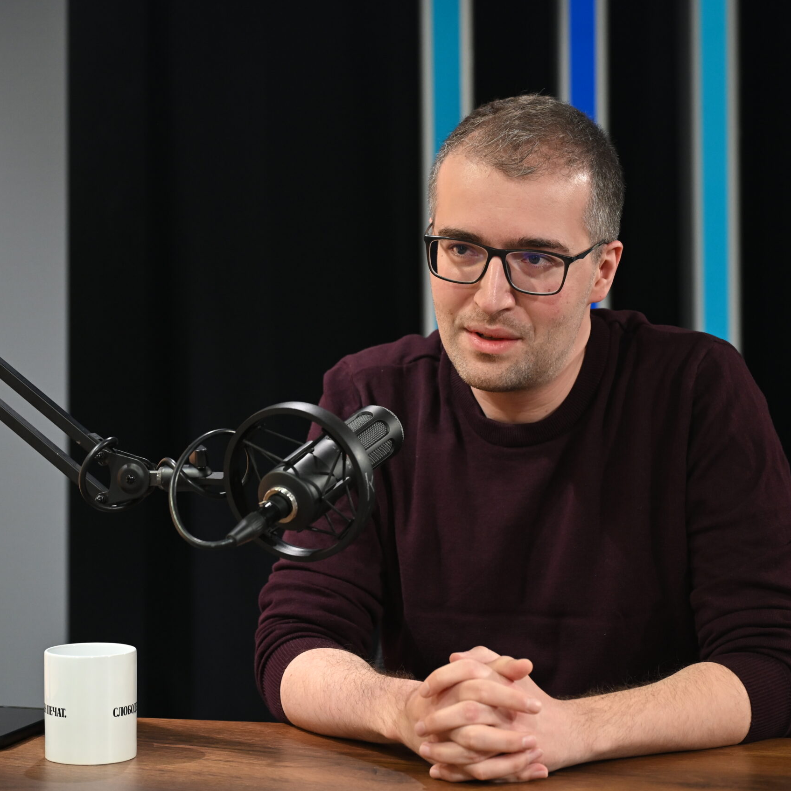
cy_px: 396
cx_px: 447
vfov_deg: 18.3
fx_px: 2456
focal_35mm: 95
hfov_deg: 18.3
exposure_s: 1/250
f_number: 4
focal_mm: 74
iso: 1600
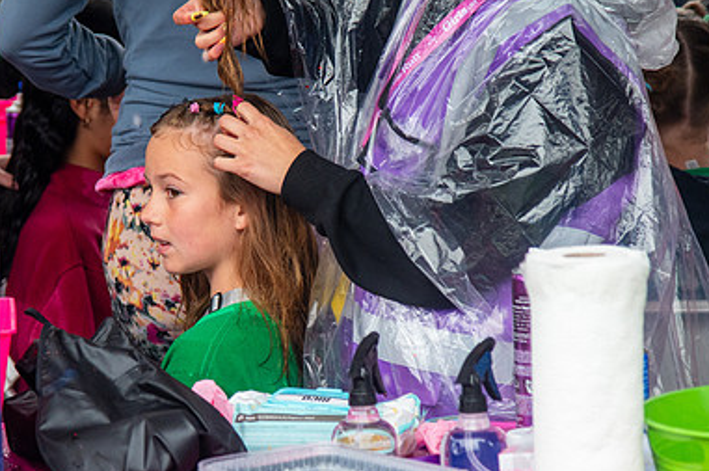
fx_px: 4091
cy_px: 303
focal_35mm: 208
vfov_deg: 6.6
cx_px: 259
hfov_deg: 9.9
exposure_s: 1/500
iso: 2000
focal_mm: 105
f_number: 4
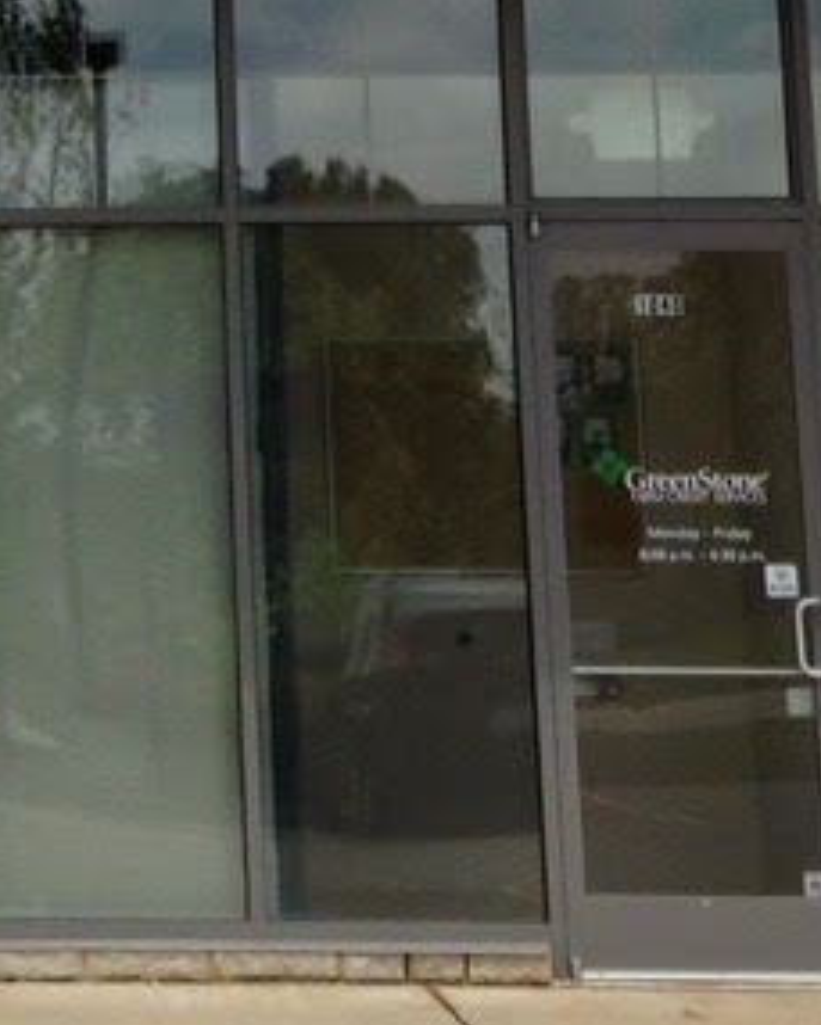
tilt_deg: +10.9
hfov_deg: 10.5
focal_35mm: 144
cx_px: -204
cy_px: -237
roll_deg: -0.4
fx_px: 4371
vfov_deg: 13.0
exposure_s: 1/1869
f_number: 2.4
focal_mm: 4.12
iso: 50
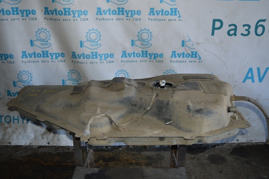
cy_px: 90
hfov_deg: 53.2
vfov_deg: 36.8
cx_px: 134
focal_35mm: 36
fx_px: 269
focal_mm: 24
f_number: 4
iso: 720
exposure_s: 1/60
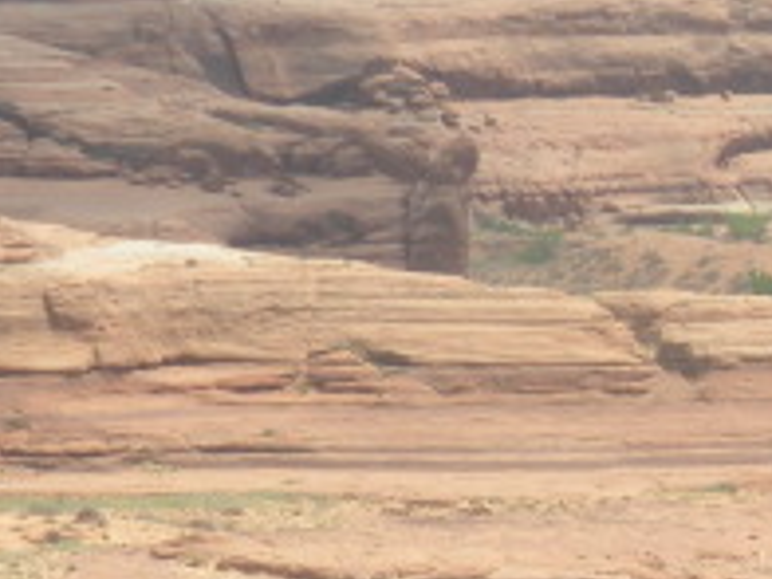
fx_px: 11017
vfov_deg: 3.0
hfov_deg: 4.0
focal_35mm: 494
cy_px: 603
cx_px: 752
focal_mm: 21.2
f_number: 5.3
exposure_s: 1/302
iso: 64
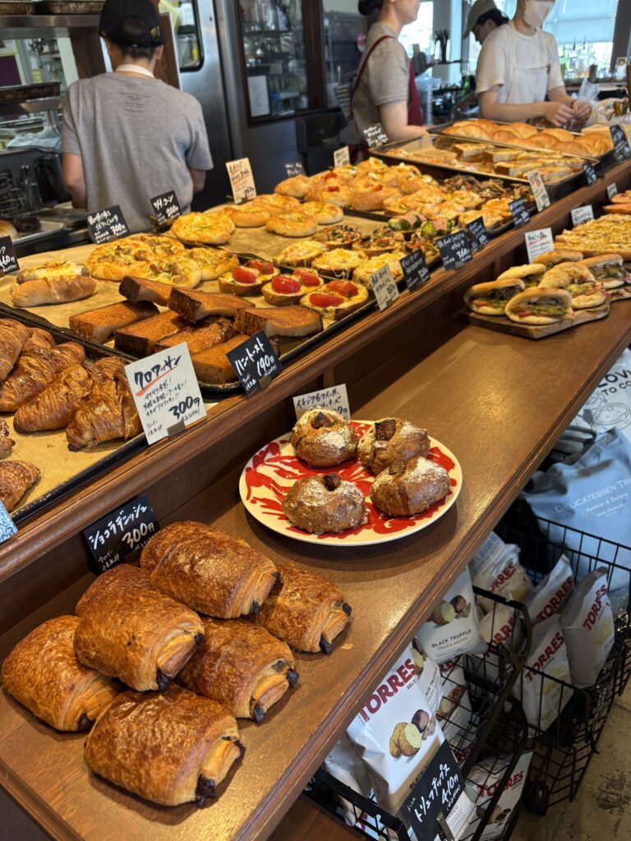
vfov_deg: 67.3
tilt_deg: -28.9
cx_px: 316
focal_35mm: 26
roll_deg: +4.8
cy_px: 420
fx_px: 632
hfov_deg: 53.1
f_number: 1.6
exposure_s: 1/60
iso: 80
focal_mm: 5.96
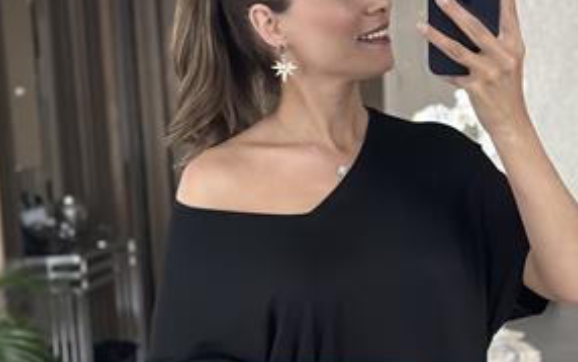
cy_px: 311
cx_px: 364
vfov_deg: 14.4
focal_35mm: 90
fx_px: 1418
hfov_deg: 23.0
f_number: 1.78
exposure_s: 1/40
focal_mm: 6.86
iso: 800
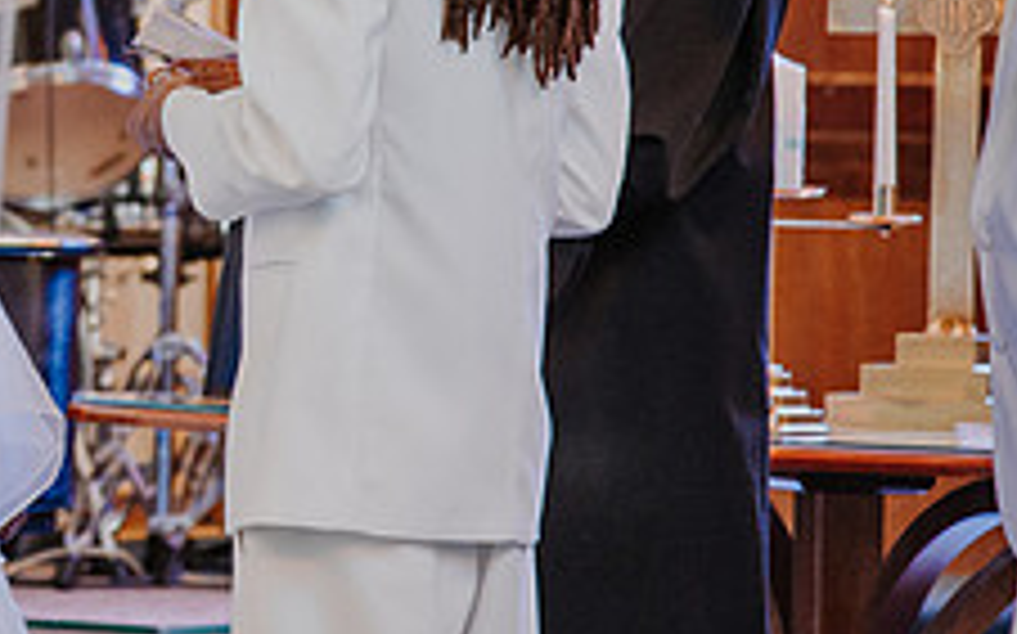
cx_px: -100
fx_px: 10084
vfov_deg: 3.6
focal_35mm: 364
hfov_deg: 5.8
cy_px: 187
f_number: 4
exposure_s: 1/125
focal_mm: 120
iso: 1100
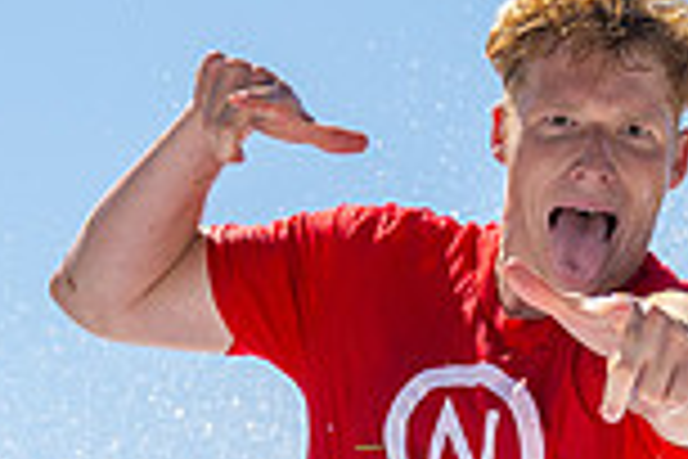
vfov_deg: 5.1
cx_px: 699
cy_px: 452
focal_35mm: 269
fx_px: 5140
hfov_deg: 7.6
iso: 100
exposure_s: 1/1250
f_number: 4
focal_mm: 49
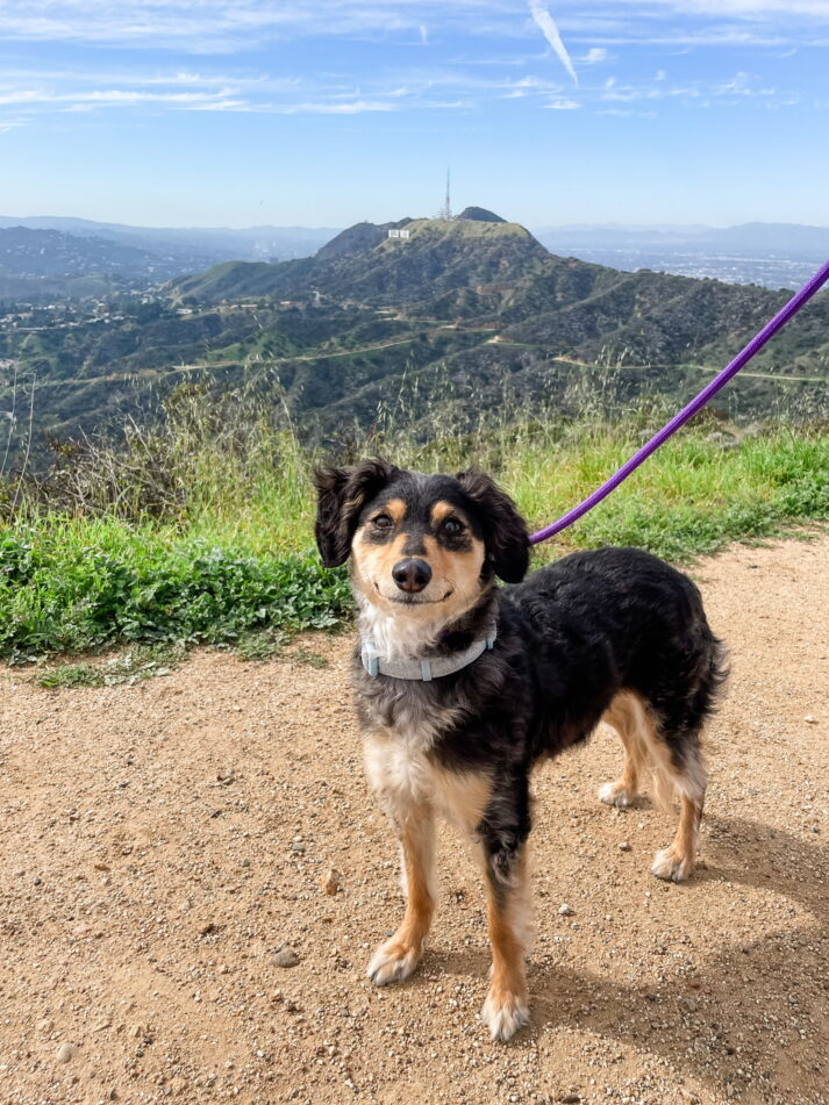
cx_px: 428
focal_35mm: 28
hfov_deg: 49.7
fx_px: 894
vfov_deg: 63.4
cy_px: 546
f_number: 1.6
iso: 32
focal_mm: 4.2
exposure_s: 1/3000
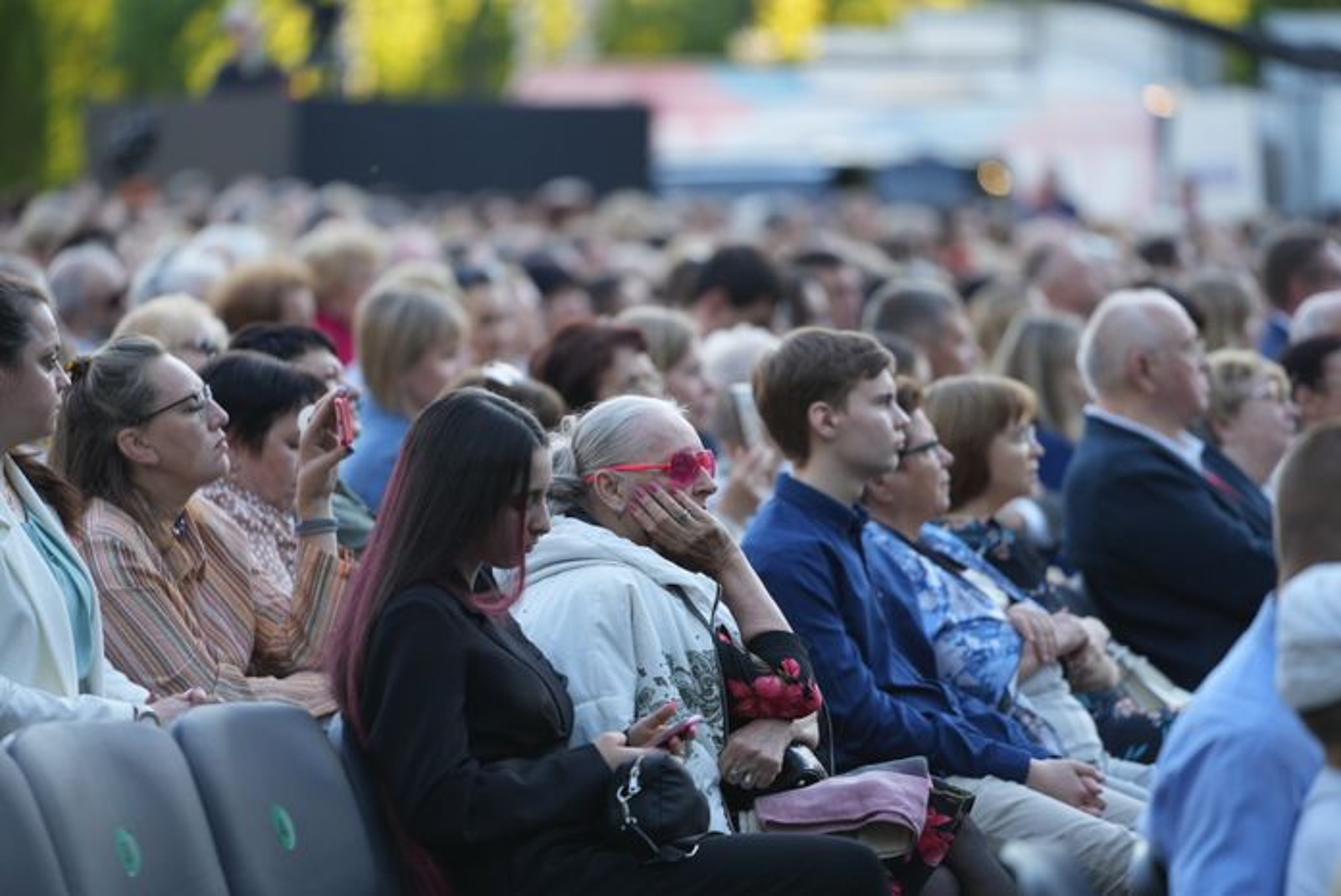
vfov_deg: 6.9
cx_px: 670
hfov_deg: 10.3
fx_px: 7456
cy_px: 448
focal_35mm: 200
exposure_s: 1/160
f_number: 2.8
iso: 160
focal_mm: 200
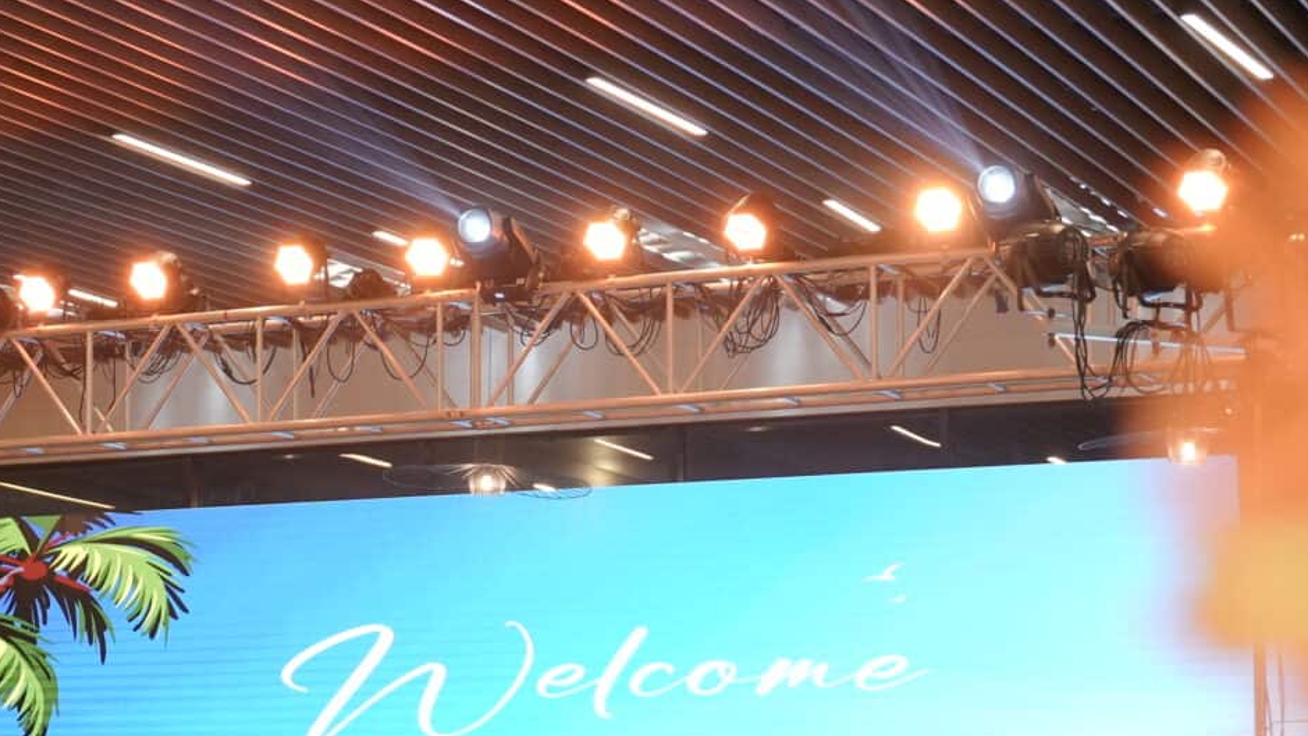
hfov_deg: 21.7
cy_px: 561
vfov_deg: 12.3
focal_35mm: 98
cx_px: 427
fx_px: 3404
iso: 2500
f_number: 2.8
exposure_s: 1/320
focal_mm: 34.4
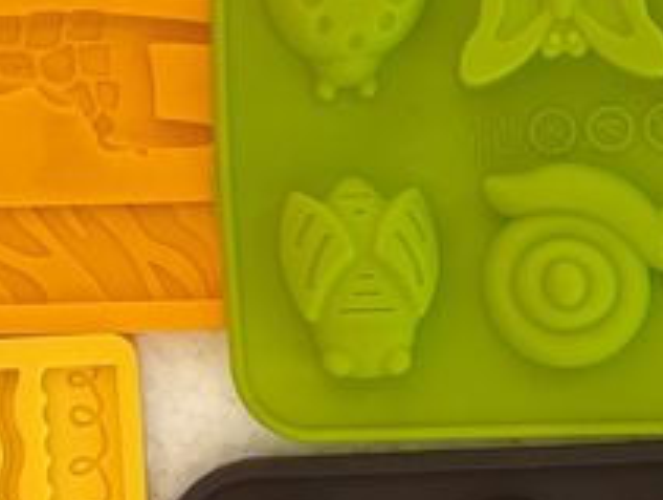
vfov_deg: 12.1
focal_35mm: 123
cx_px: 160
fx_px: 2360
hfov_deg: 15.9
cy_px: 189
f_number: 1.6
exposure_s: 1/618
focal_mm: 5.1
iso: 50
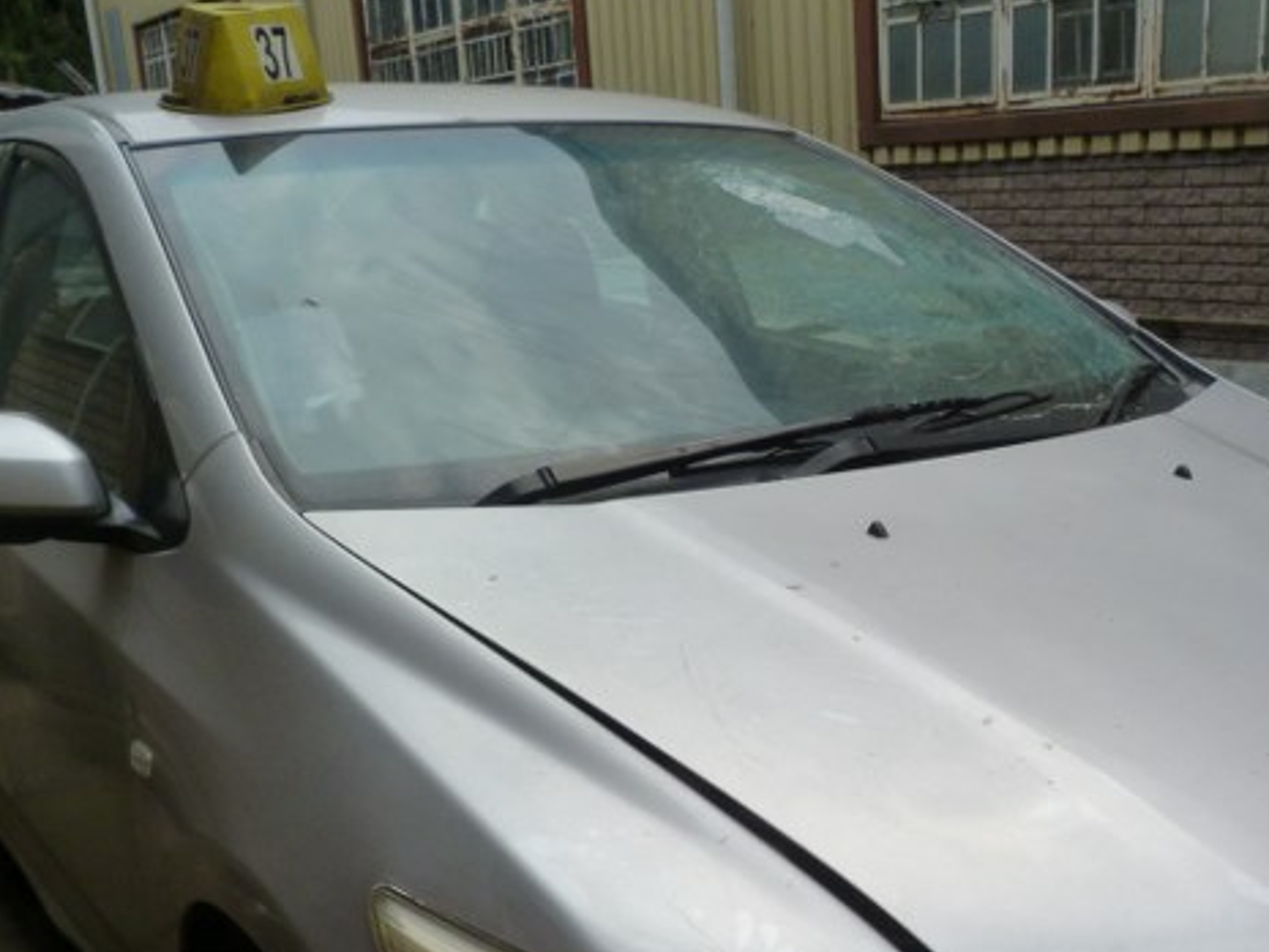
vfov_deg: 32.5
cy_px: 786
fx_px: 1577
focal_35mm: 43
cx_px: 808
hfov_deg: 43.4
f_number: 5.6
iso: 125
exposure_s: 1/250
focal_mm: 4.5
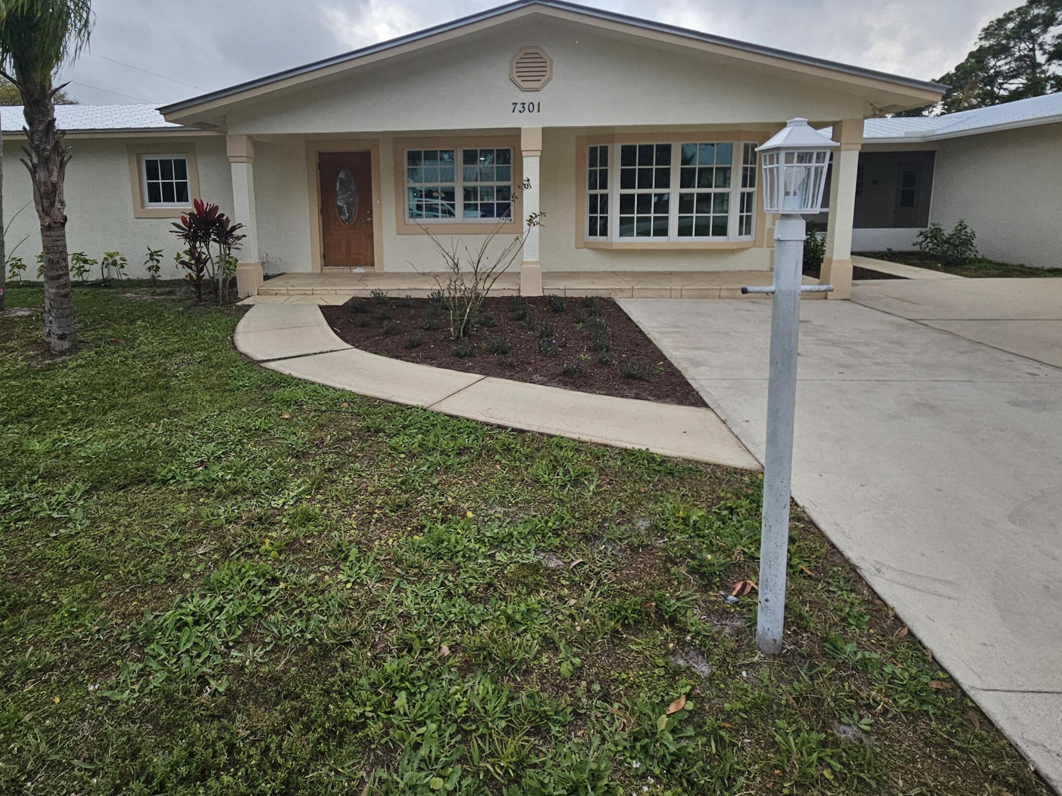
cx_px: 486
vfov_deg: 70.3
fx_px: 552
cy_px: 292
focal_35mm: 18
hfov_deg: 87.6
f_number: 2.2
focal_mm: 2.2
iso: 50
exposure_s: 1/1946
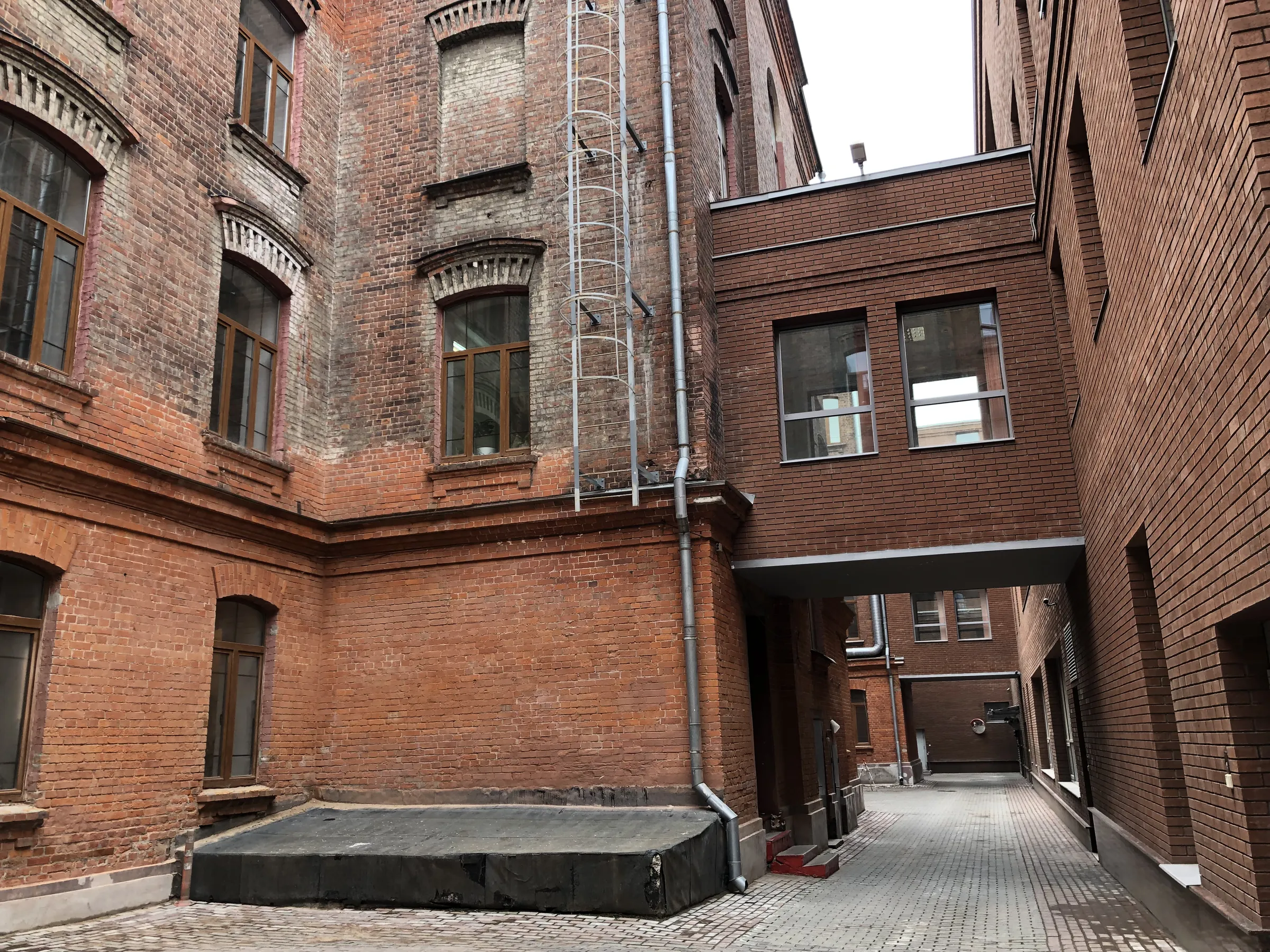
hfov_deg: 63.4
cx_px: 635
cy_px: 476
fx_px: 1027
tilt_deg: +15.1
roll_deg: +1.8
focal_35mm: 28
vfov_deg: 49.7
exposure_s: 1/120
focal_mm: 4
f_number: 1.8
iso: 50
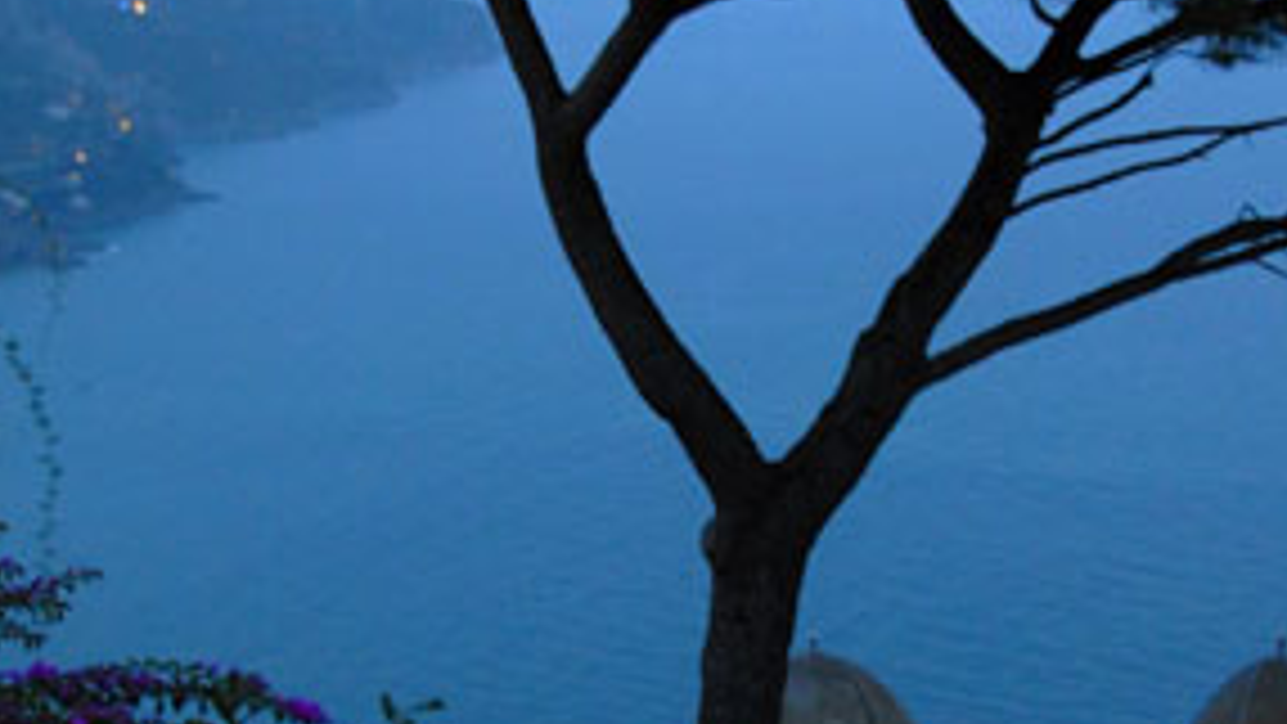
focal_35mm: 92
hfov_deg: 23.1
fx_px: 3145
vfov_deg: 13.1
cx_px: 785
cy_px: 495
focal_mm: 27
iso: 500
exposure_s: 1/8
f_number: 4
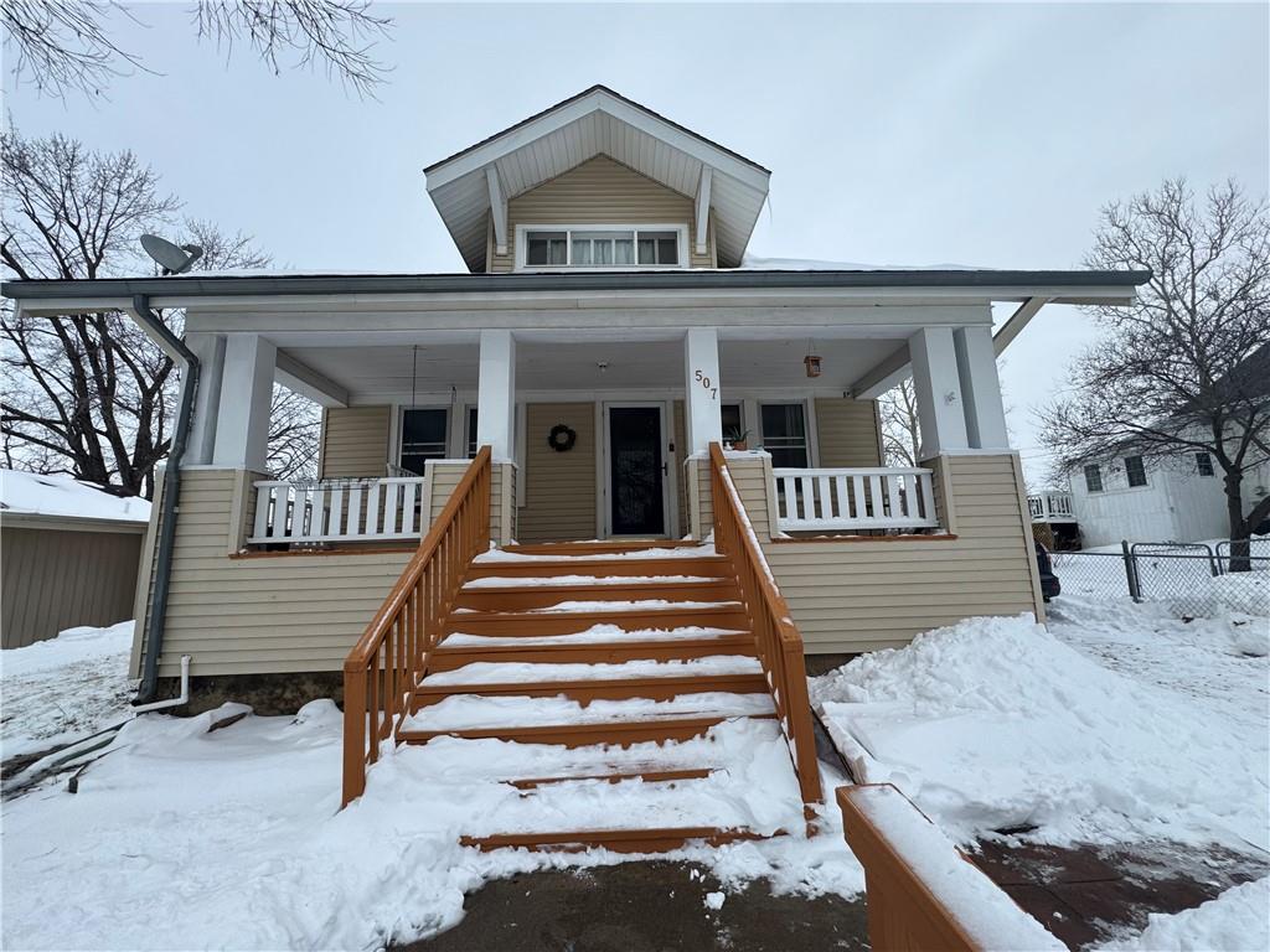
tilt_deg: +8.9
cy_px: 476
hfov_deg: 102.1
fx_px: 514
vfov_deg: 85.7
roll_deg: +0.8
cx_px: 635
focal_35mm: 14
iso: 40
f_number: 2.2
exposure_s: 1/361
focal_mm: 2.22
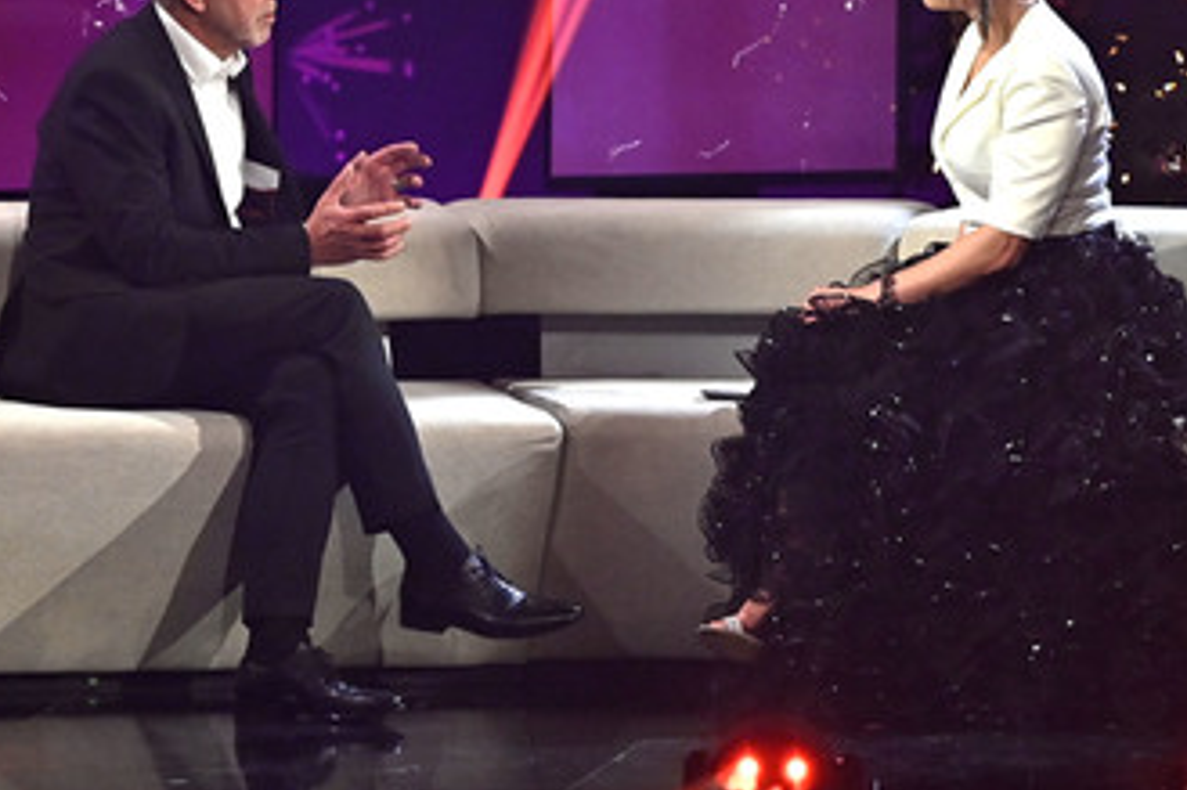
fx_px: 7448
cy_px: 296
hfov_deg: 9.1
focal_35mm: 226
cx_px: 617
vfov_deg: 6.1
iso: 1600
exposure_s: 1/500
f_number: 2.8
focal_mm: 165
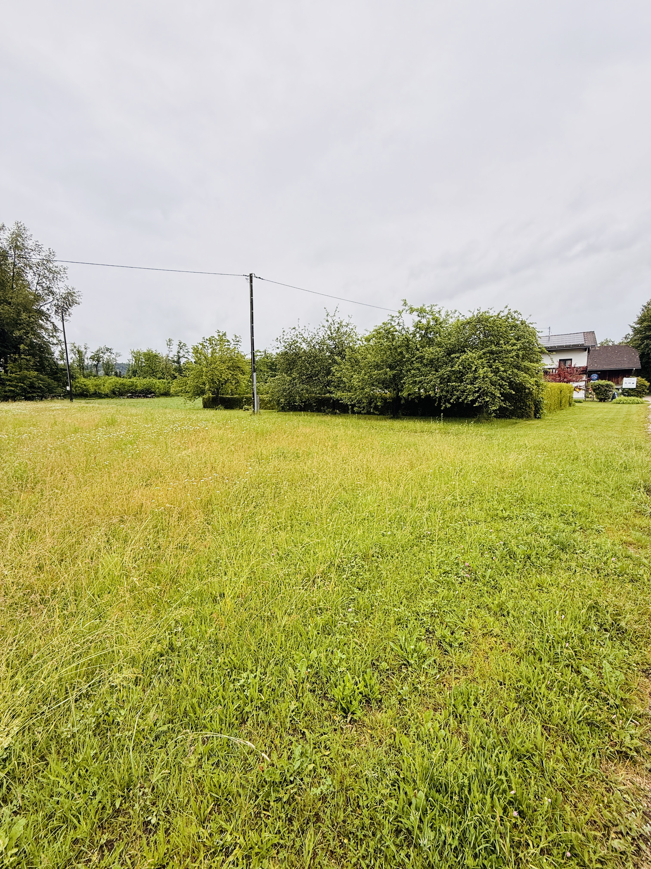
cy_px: 434
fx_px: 351
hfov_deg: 85.7
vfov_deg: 102.1
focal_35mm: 14
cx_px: 326
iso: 50
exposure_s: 1/1211
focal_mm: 2.22
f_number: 2.2
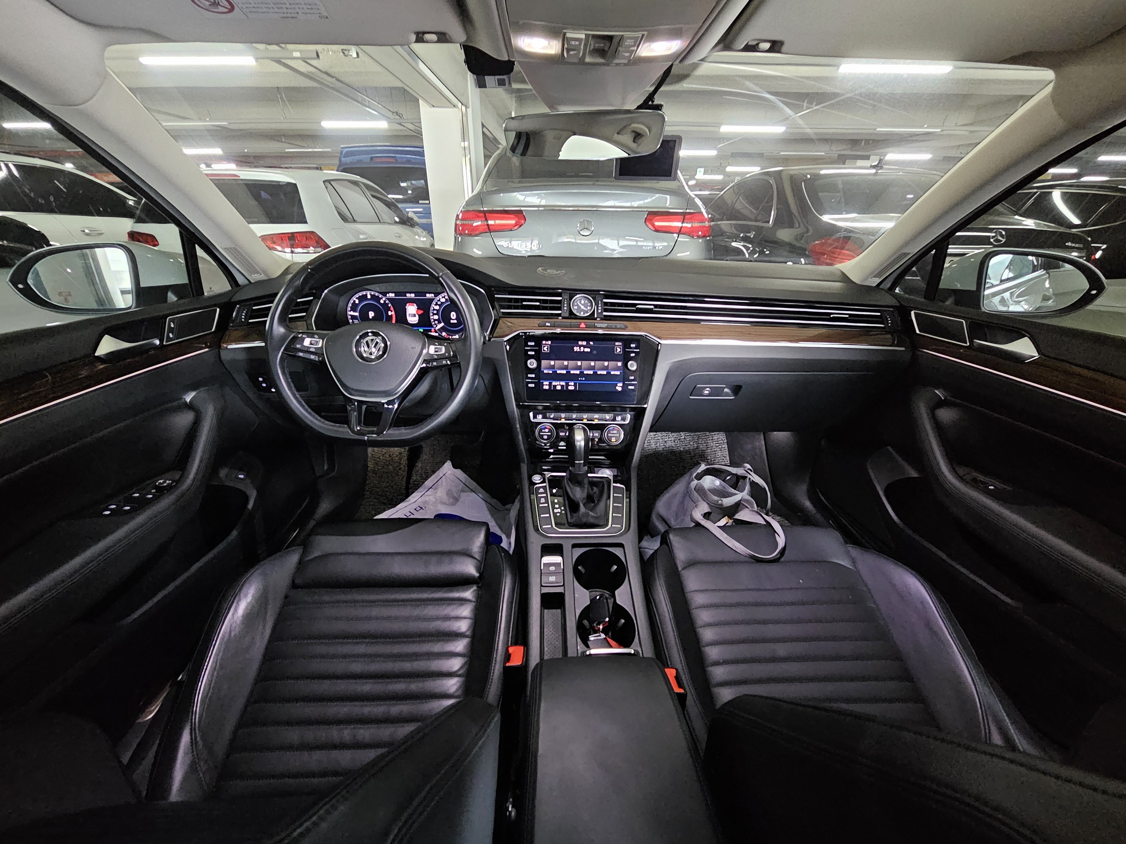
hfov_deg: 106.2
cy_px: 422
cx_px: 563
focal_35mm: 13
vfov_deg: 89.9
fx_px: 423
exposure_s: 1/24
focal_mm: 2.2
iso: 1600
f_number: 2.2
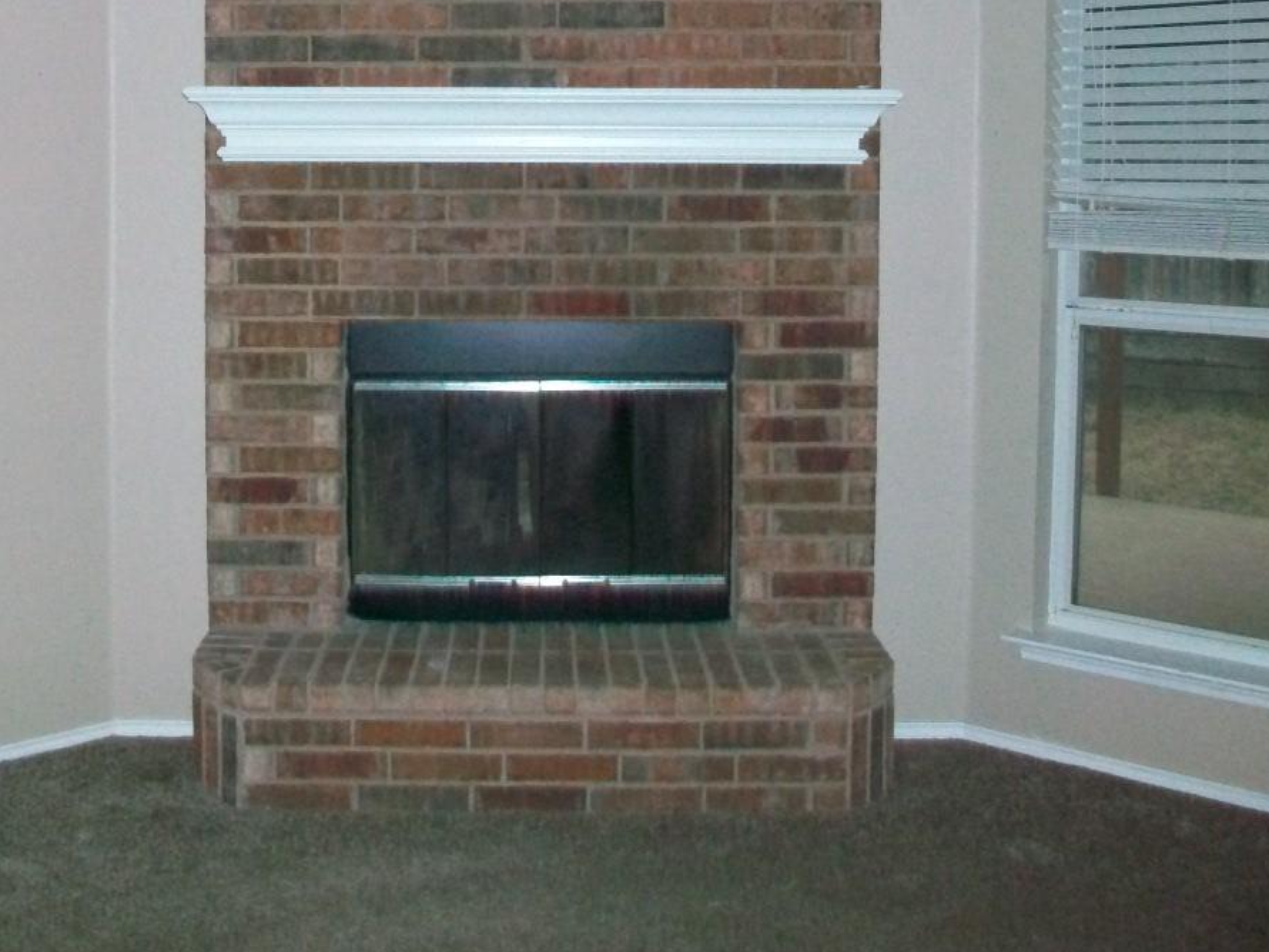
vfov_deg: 31.2
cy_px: 296
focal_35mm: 46
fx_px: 1687
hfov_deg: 41.2
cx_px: 569
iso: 400
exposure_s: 1/500
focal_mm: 5.7
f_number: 2.8
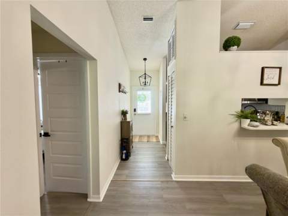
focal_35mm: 14
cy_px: 108
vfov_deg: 85.7
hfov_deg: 102.1
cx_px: 144
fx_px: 116
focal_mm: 2.22
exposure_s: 1/30
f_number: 2.2
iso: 80
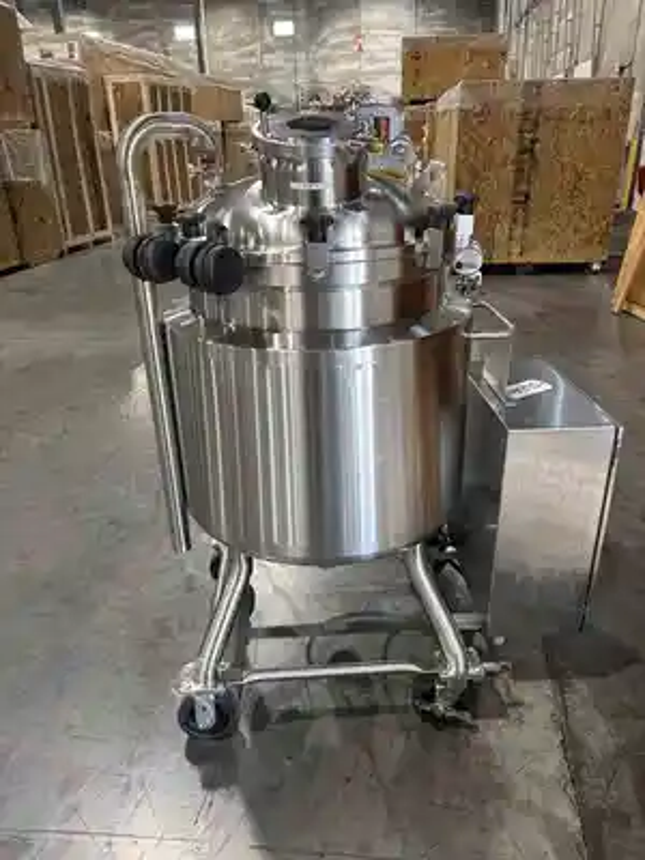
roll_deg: +0.2
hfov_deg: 53.1
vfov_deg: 67.3
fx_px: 646
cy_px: 430
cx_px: 322
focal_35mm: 26
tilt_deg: -23.2
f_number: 1.6
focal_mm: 5.96
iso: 200
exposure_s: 1/60
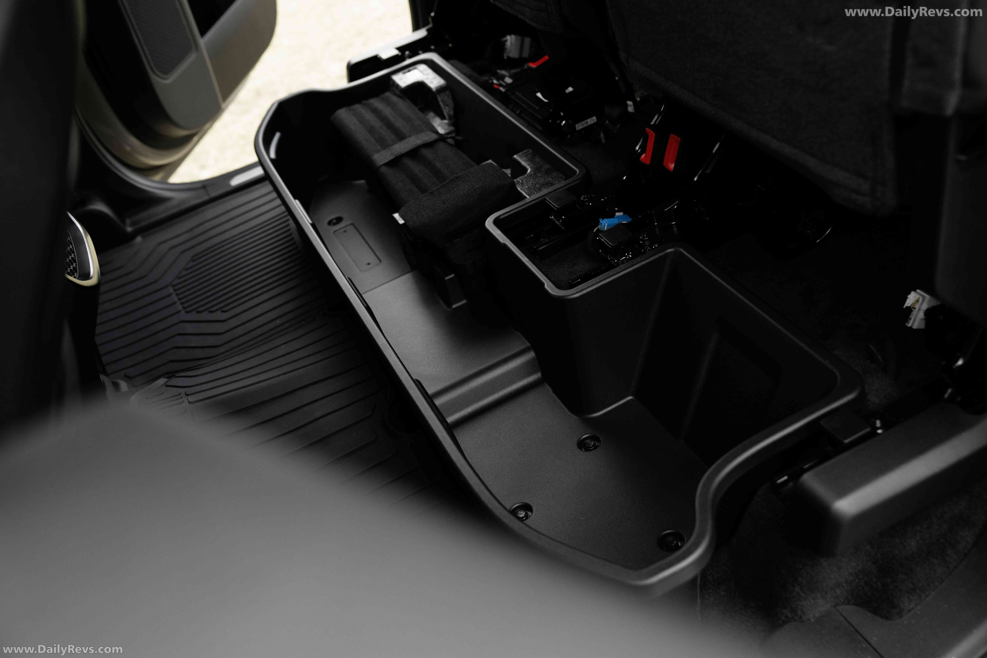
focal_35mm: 37
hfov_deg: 51.9
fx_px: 1014
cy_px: 329
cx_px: 494
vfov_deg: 35.9
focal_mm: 37
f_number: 3.5
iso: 800
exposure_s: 1/640
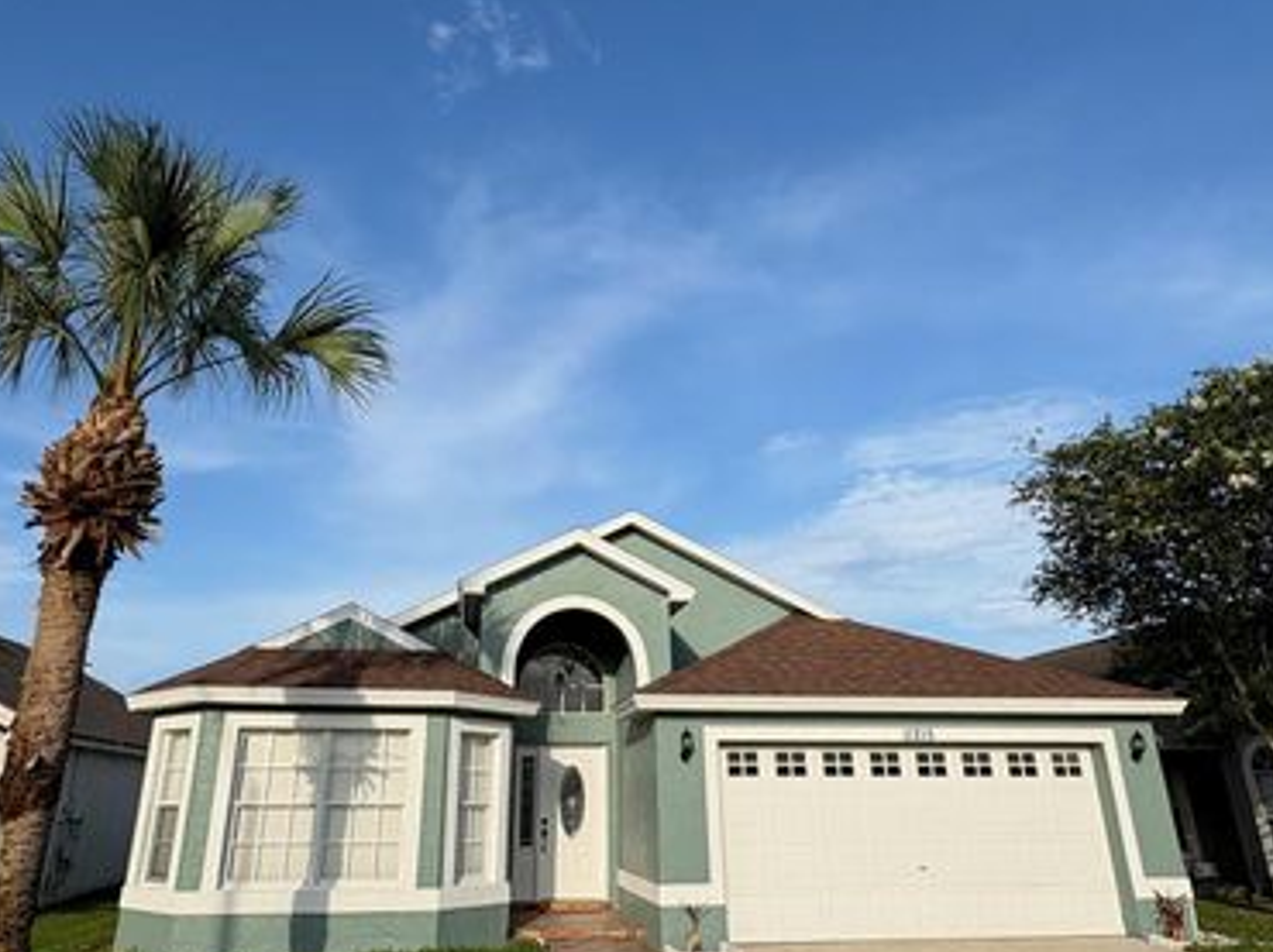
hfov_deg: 84.4
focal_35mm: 19
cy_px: 497
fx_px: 698
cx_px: 571
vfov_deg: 68.6
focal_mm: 2.22
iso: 50
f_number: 2.2
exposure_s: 1/2208
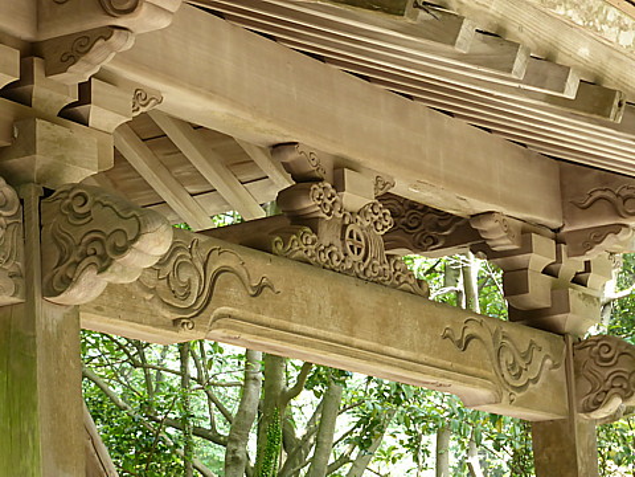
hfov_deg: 15.3
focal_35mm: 129
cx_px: 318
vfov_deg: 11.5
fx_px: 2366
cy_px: 238
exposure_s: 1/80
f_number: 5.4
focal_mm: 23.1
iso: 320
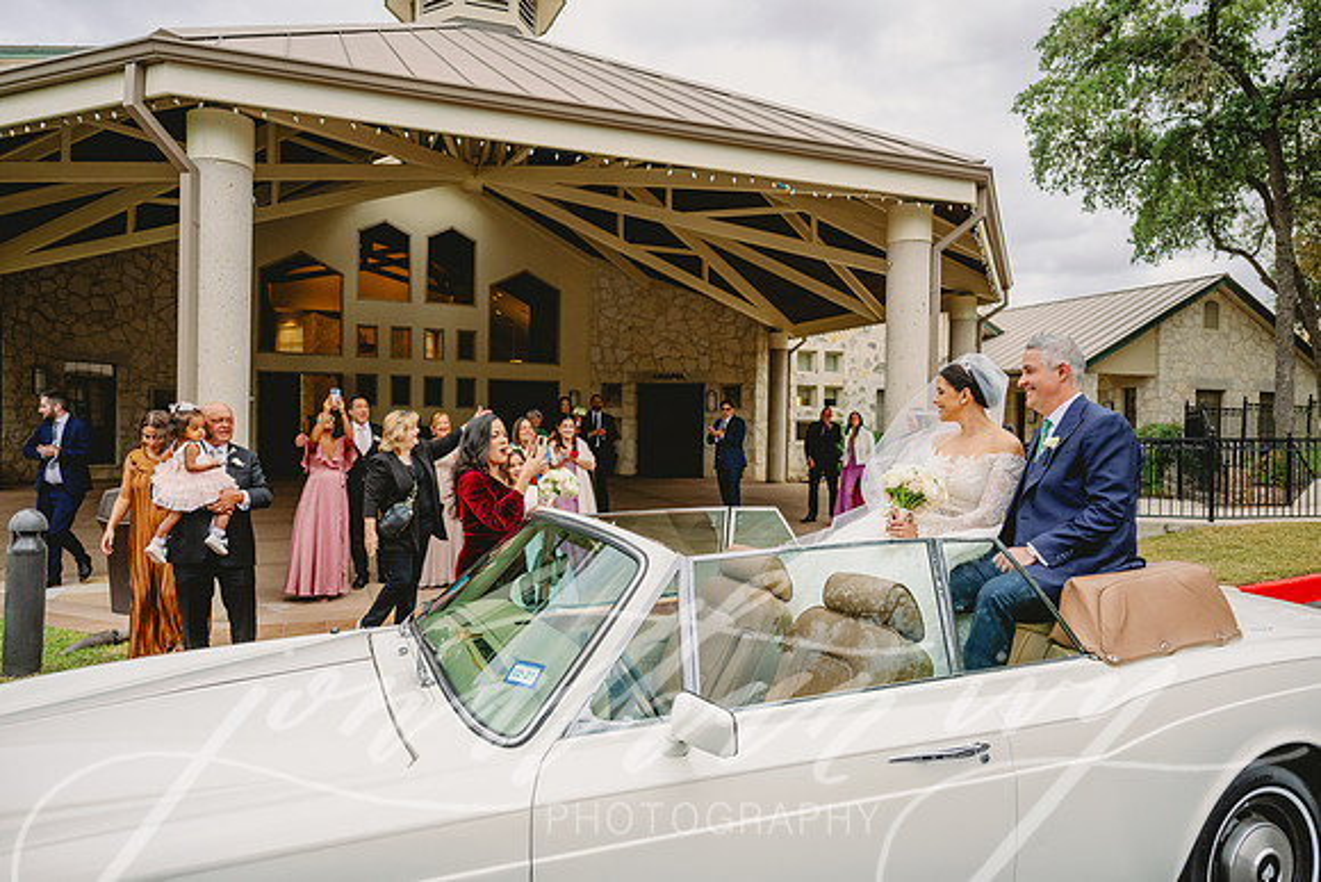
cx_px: 660
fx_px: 881
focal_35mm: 24
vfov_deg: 53.2
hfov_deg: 73.7
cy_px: 441
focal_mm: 24
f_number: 2.8
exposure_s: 1/2000
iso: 500
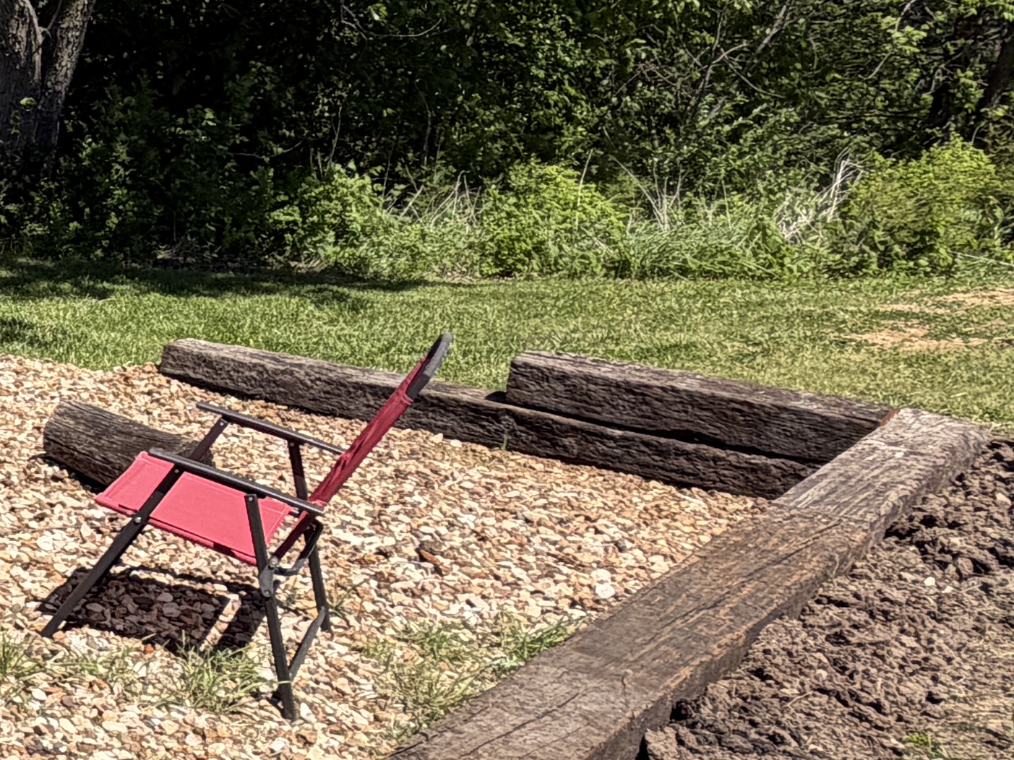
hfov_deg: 25.8
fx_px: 1670
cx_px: -482
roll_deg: -1.6
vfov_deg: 25.6
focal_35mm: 57
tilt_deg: -19.7
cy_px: 430
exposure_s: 1/770
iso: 25
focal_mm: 2.22
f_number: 2.2
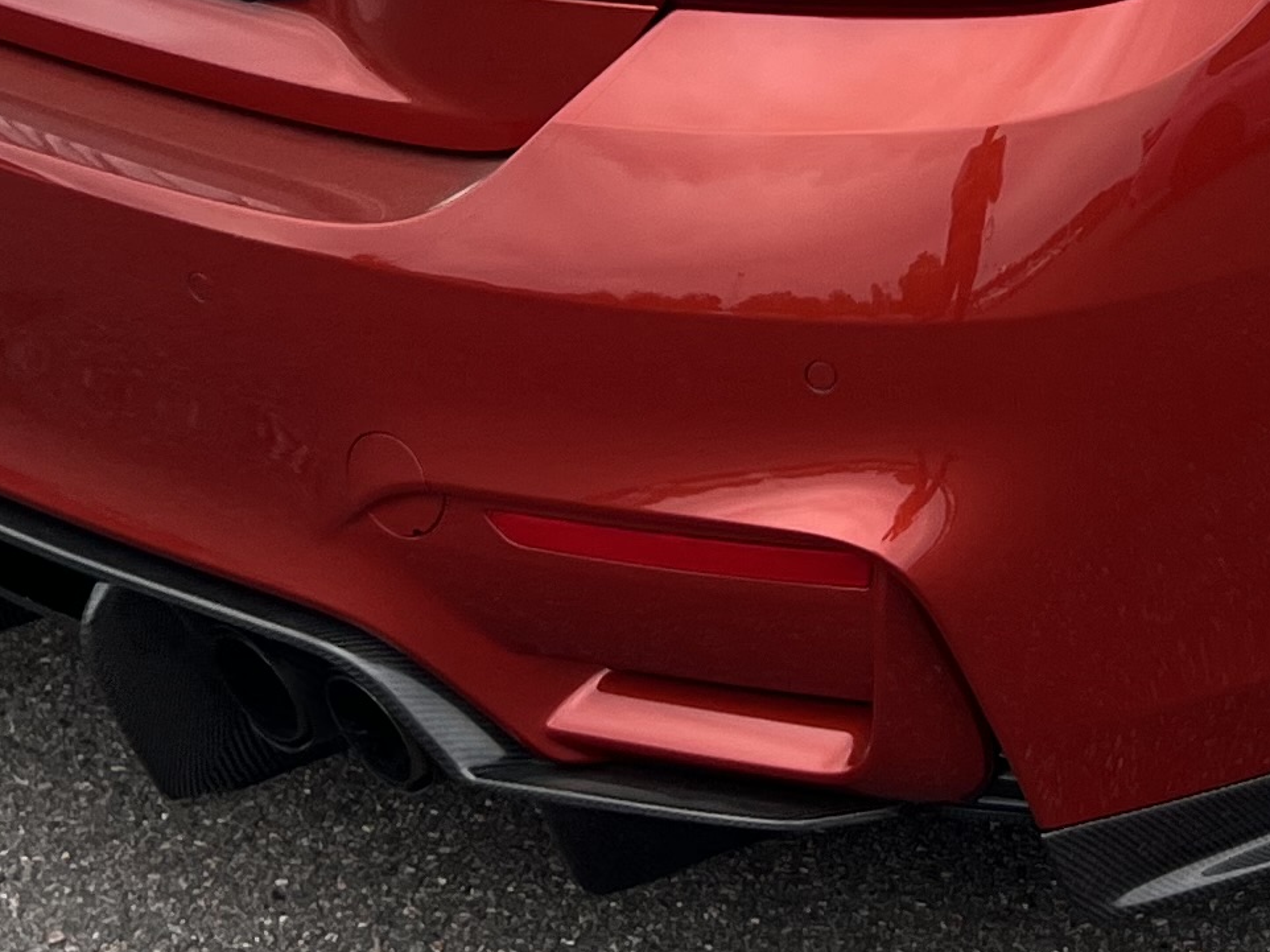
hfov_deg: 17.5
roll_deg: +0.3
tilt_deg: -14.4
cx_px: 1373
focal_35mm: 109
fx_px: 3998
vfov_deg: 13.1
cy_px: -330
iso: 50
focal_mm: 5.7
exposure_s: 1/982
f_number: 1.5
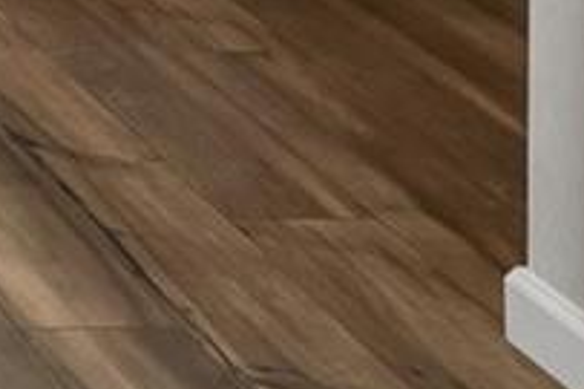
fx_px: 2106
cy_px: -911
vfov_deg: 8.3
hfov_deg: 11.6
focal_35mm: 130
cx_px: -984
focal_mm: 11
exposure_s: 1/30
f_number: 8
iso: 160
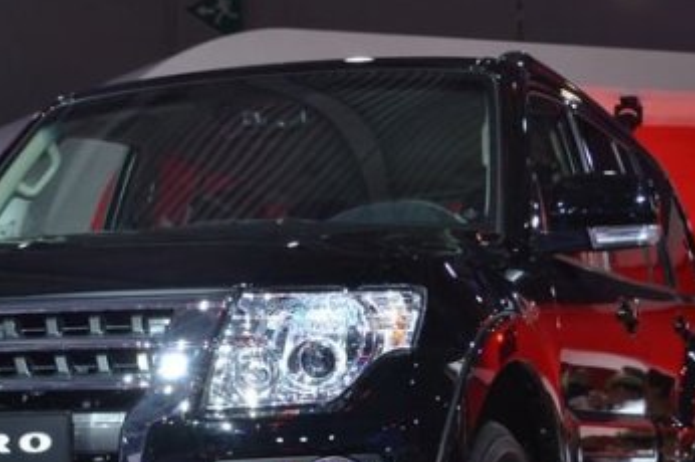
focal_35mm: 118
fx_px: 2276
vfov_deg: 11.5
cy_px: 481
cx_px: 187
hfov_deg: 17.3
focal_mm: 34
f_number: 5
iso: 400
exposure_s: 1/80
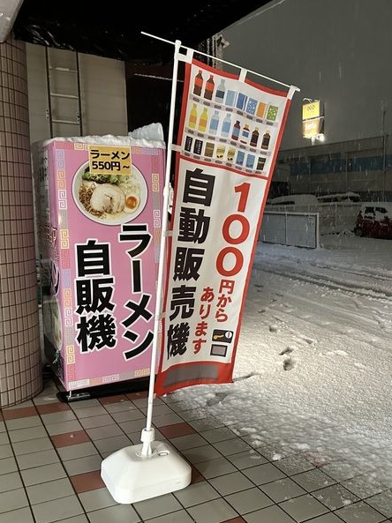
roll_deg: -0.1
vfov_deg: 55.4
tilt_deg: -6.0
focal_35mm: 33
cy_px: 267
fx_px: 499
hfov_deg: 40.5
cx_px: 332
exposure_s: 1/33
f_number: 1.78
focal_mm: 6.86
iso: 640
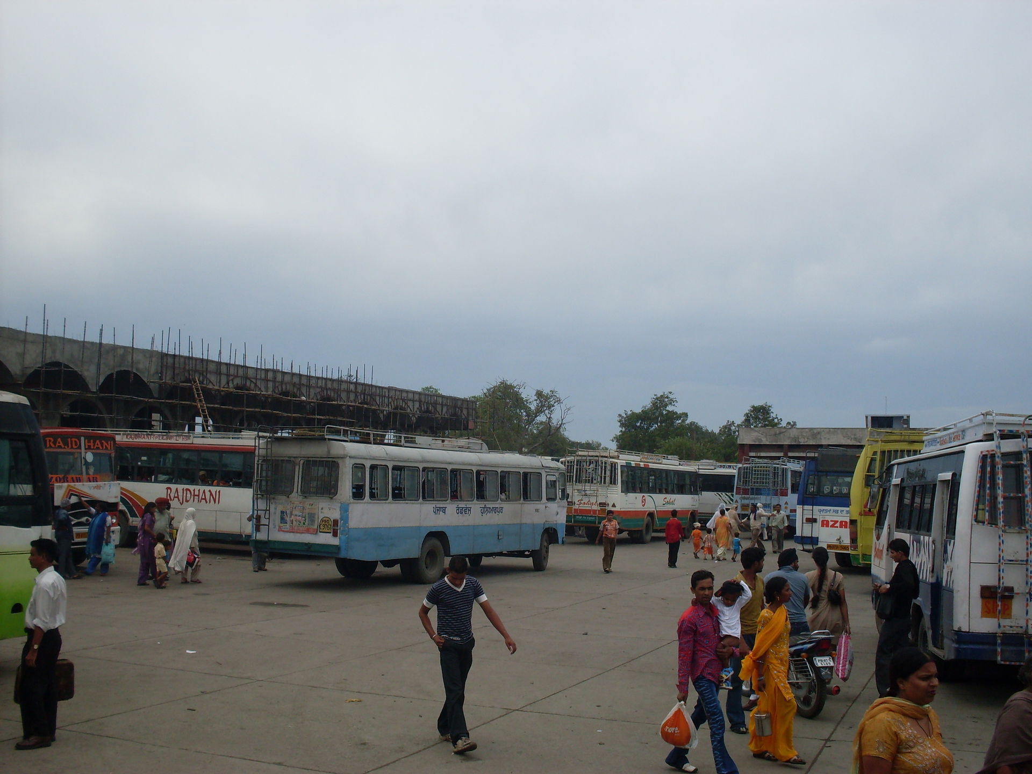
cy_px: 387
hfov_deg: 49.0
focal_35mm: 38
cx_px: 516
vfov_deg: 37.7
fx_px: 1133
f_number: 8.4
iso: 80
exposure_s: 1/350
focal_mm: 6.3
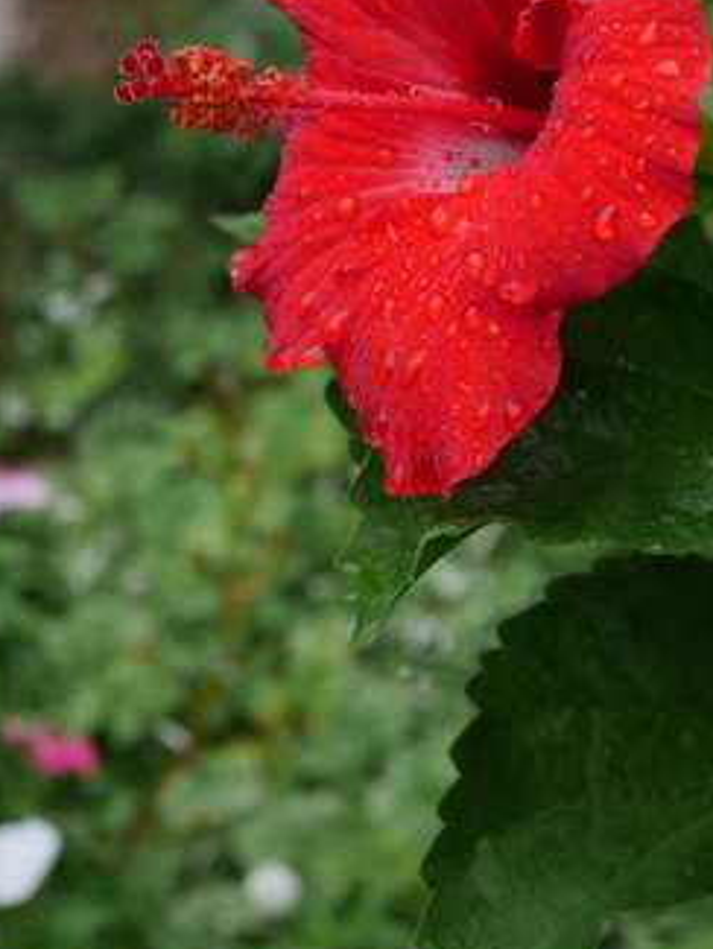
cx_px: 539
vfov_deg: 20.4
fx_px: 2635
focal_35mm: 96
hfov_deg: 15.3
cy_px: 327
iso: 200
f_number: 5.3
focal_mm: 26
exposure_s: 1/100
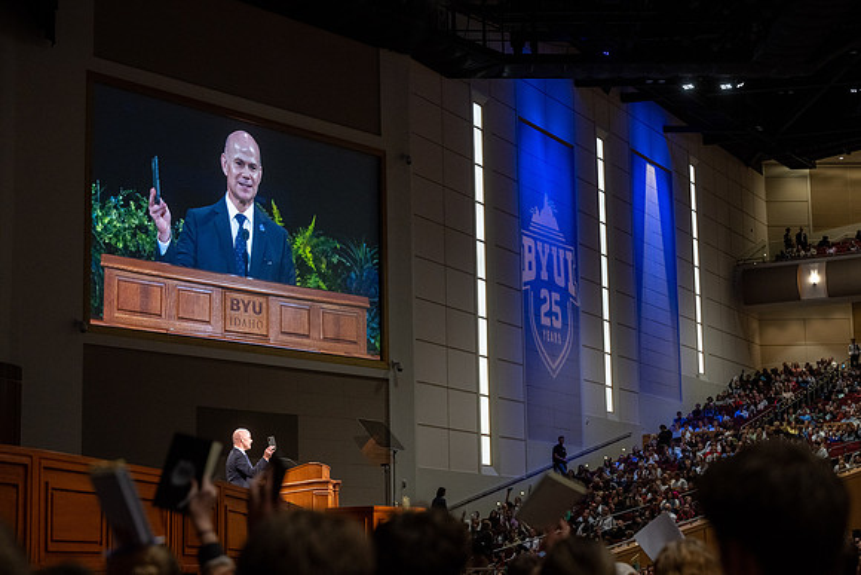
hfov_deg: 28.8
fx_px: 1674
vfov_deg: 19.5
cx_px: 430
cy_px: 288
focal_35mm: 70
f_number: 4
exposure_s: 1/125
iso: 1250
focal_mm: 70
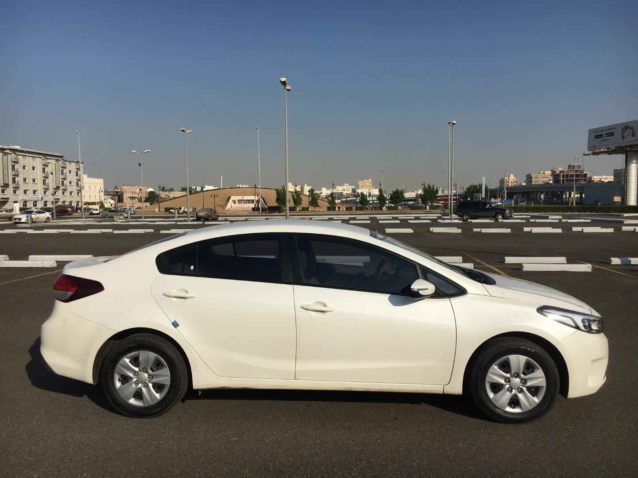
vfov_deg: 48.2
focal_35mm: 29
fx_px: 534
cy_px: 239
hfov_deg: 61.7
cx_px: 319
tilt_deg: -3.8
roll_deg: +0.9
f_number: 2.2
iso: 25
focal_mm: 4.15
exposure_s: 1/4274
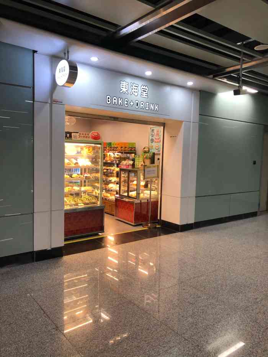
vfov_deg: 63.4
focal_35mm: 28
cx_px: 134
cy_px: 178
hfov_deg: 49.8
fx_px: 289
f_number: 1.8
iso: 32
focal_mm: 3.99
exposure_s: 1/33
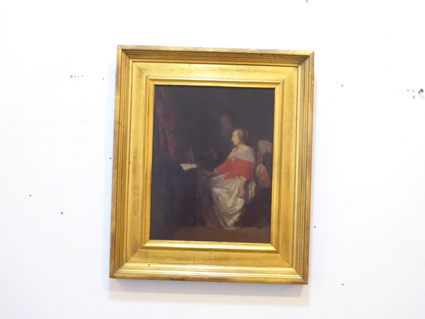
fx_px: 651
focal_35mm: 53
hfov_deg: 36.2
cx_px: 212
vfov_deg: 27.5
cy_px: 160
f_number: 4.1
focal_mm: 9
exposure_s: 1/8
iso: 400
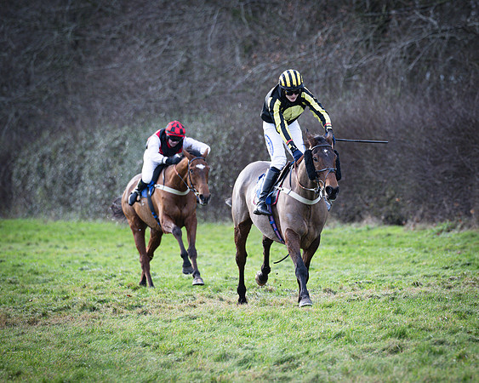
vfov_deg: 4.6
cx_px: 343
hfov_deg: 5.8
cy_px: 142
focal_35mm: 335
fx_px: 4752
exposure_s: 1/1000
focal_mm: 200
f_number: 4
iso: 800
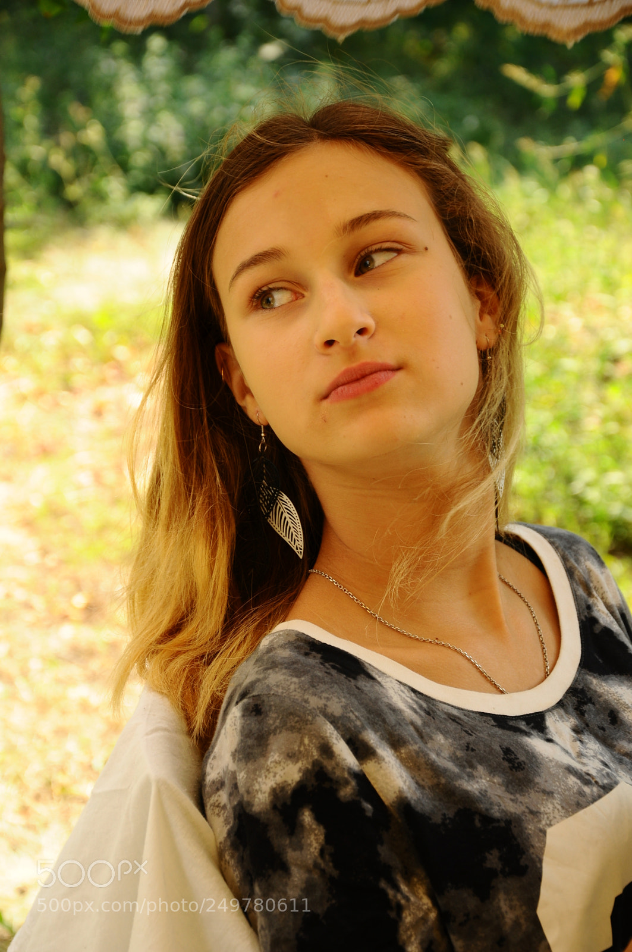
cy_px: 476
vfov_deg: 20.6
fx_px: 2613
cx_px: 316
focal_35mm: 99
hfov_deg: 13.8
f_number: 5.6
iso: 200
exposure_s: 1/125
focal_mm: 66
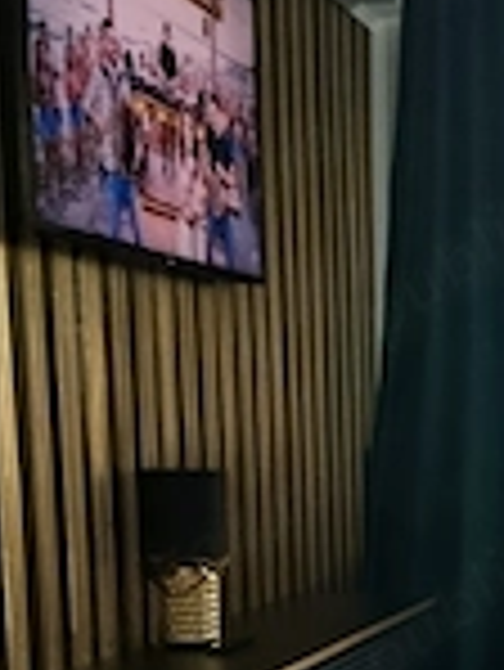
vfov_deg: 24.1
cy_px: 648
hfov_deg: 17.7
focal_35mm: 78
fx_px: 1512
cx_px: 666
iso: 500
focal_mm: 4.22
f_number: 1.8
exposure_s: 1/33
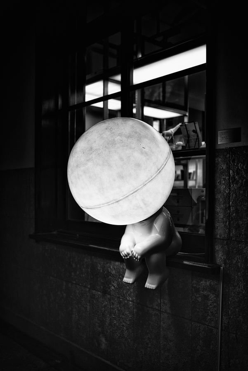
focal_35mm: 35
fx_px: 361
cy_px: 186
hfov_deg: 37.9
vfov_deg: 54.4
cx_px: 124
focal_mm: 35
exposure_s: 1/160
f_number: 3.5
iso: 100
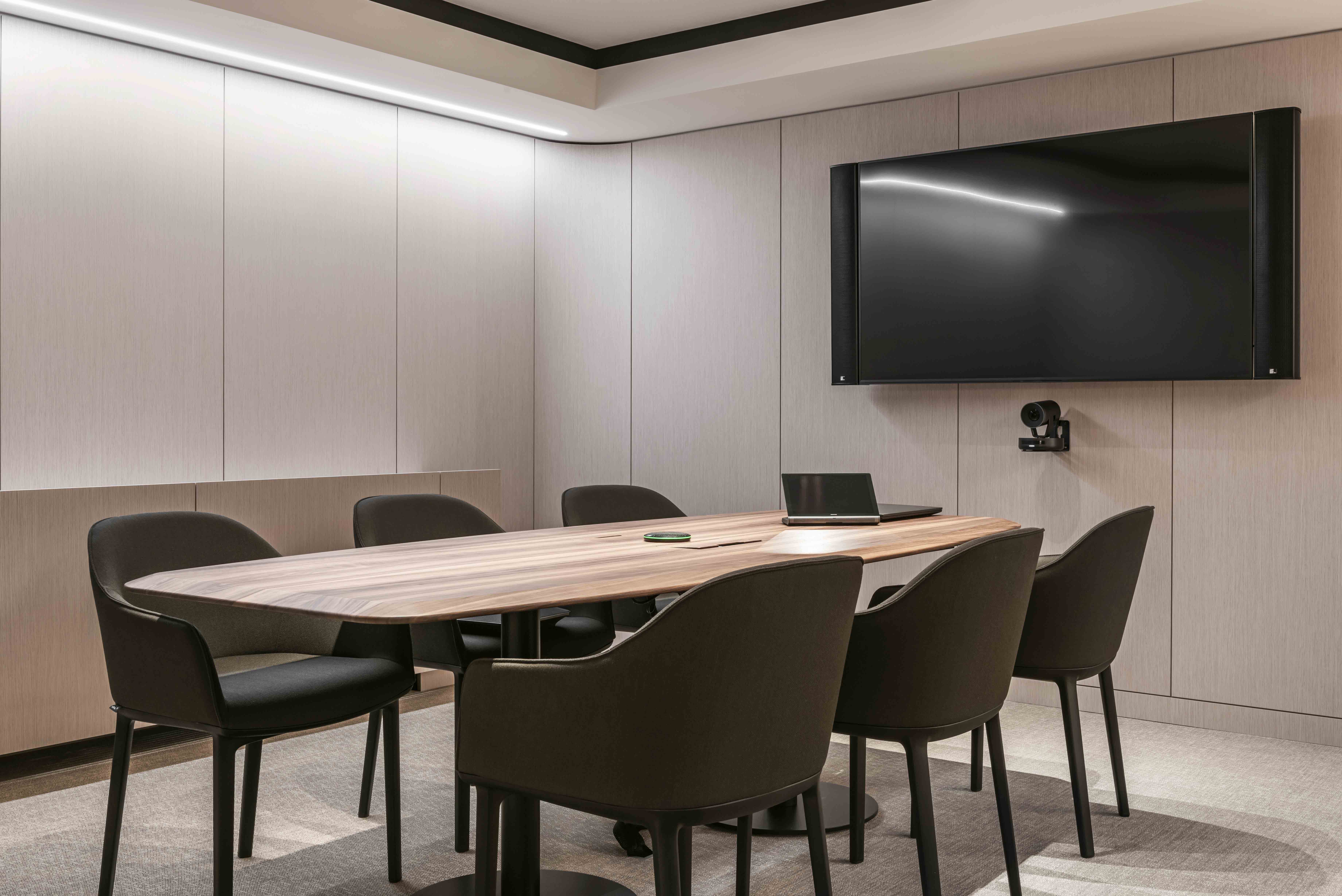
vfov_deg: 35.1
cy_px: 448
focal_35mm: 38
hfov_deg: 50.7
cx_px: 671
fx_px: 1417
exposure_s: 4
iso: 100
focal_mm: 38
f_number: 16
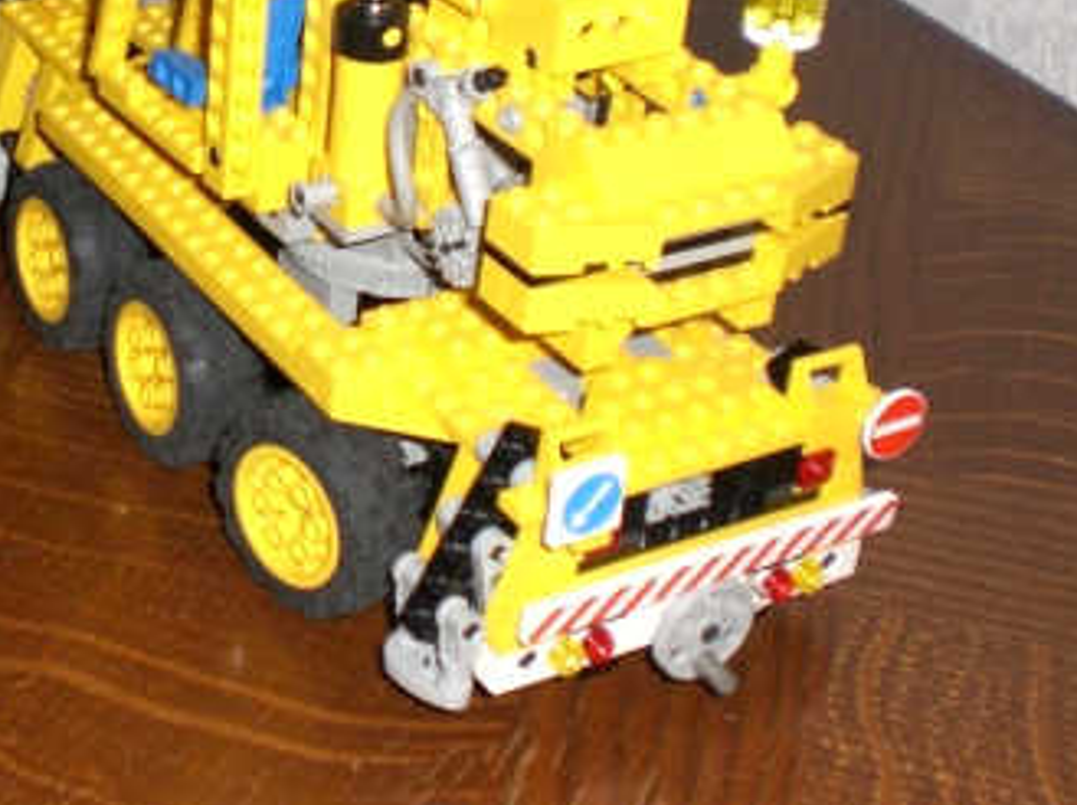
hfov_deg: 25.7
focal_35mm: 74
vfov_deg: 19.7
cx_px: 147
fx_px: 2300
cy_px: 200
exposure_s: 1/60
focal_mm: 6.3
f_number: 3.1
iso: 200
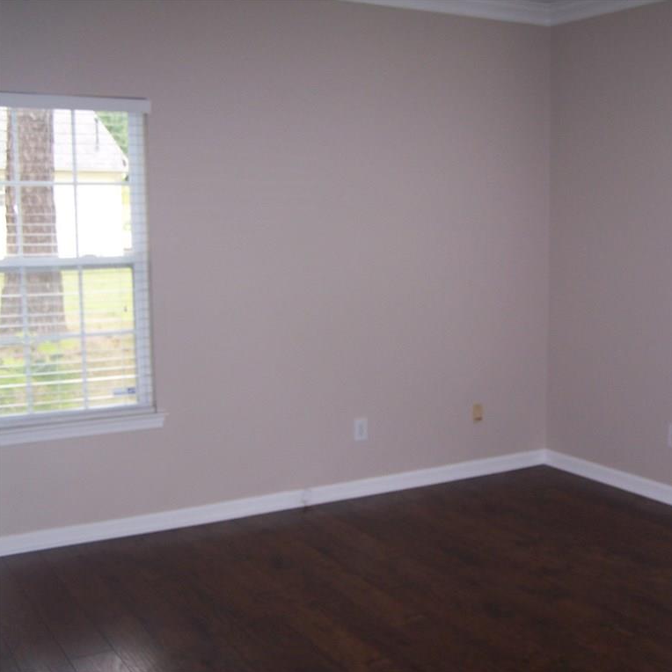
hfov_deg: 37.2
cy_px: 336
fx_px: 988
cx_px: 445
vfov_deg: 37.6
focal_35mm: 45
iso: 80
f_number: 2.8
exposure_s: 1/60
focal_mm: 6.3
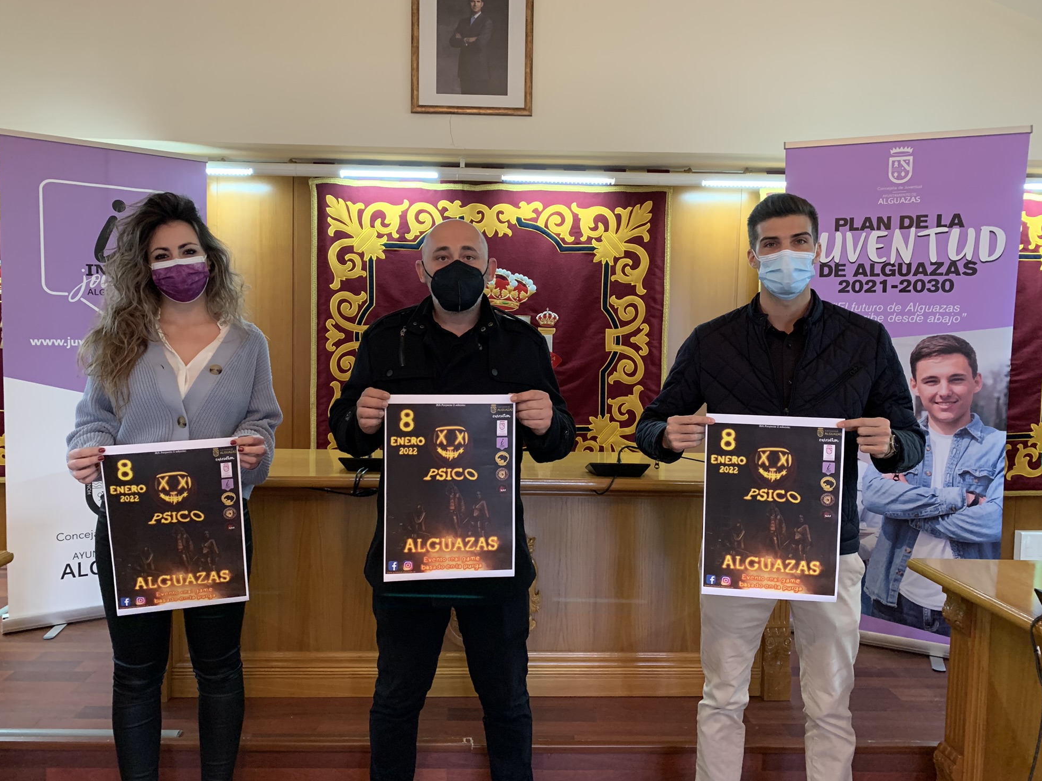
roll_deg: -0.4
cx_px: 504
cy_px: 383
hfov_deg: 65.3
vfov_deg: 51.4
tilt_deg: -3.5
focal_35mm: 27
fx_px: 813
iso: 250
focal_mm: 4.25
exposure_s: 1/33
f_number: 1.8
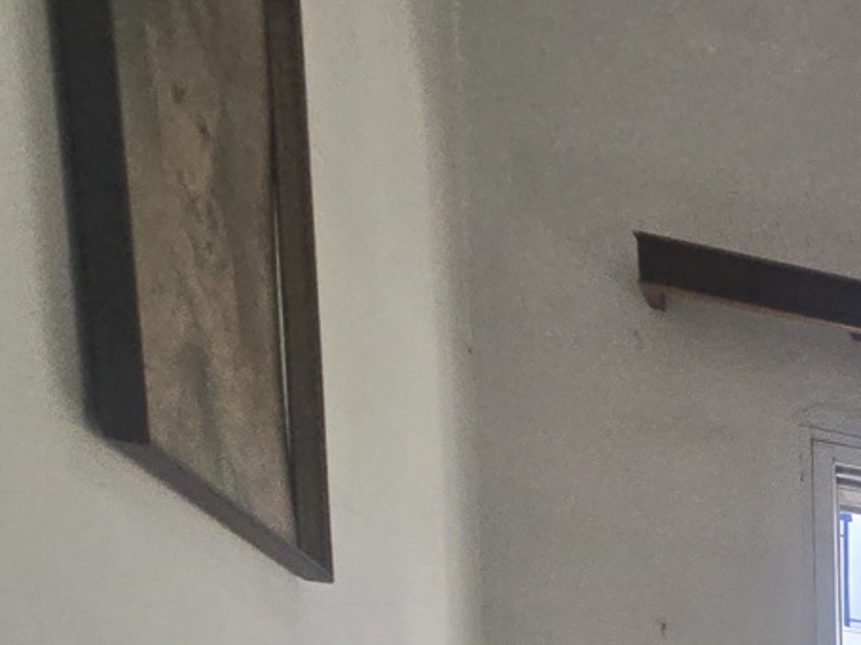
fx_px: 1367
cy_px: 1313
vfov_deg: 17.8
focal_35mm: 55
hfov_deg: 21.7
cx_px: 1557
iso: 50
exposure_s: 1/260
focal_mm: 2.2
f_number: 2.2
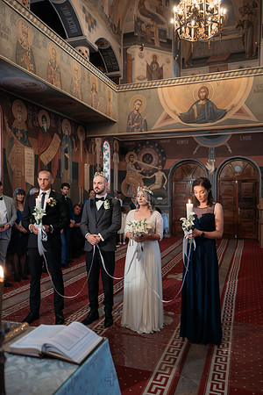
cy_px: 198
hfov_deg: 43.6
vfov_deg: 61.9
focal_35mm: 30
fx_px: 329
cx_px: 132
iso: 3200
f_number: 2.8
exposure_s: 1/200
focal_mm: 30
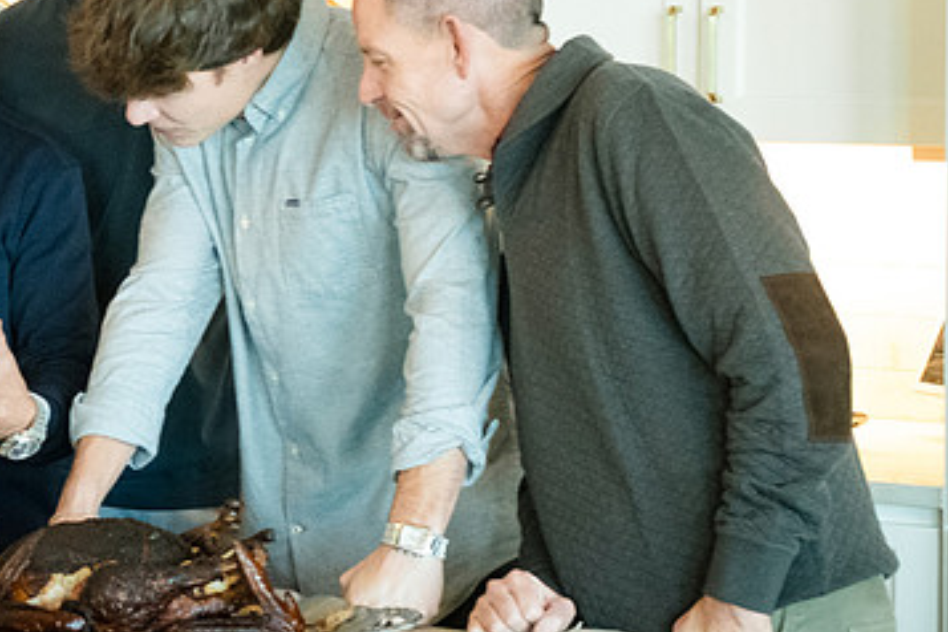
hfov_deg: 14.3
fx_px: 3739
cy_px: 170
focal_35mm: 142
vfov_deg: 9.6
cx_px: 120
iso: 5600
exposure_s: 1/80
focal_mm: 50
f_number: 6.3
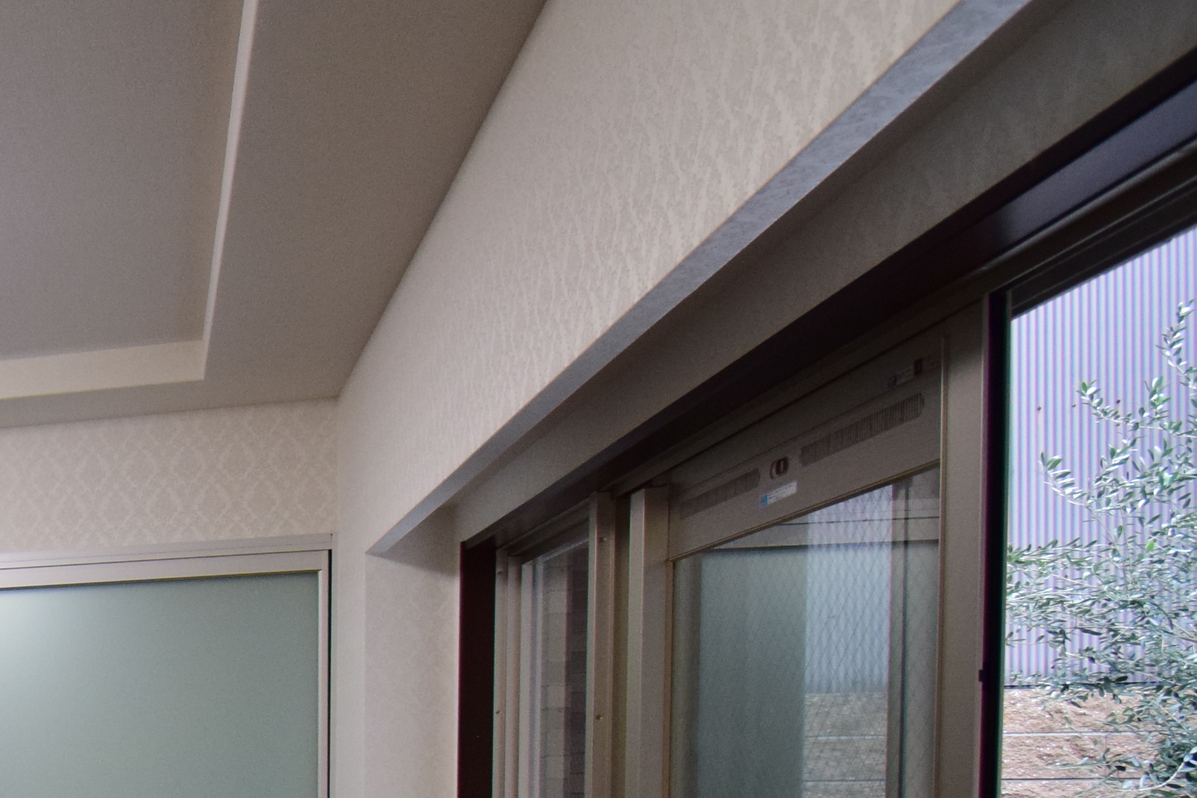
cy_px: 813
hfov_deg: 36.2
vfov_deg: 32.1
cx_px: -310
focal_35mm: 38
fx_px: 1264
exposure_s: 1/125
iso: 800
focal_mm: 10
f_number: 4.8
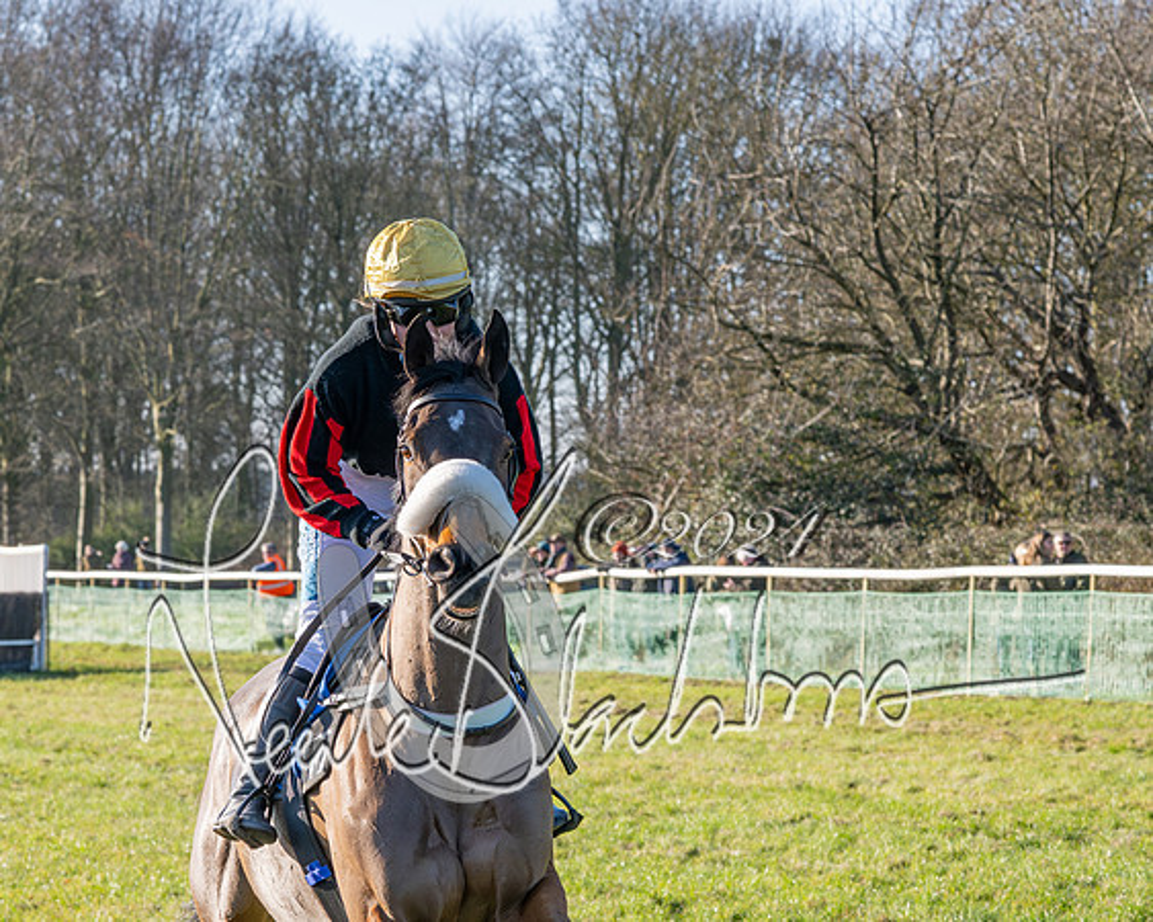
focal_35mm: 126
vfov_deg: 12.3
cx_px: 342
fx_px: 4292
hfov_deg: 15.3
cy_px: 509
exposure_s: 1/1250
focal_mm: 63
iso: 400
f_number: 5
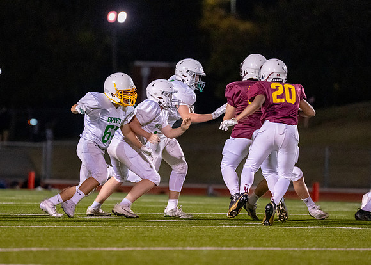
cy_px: 140
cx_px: 148
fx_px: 3209
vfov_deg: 4.7
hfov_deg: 6.6
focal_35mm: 305
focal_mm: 200
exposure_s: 1/1250
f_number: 2.8
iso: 6400
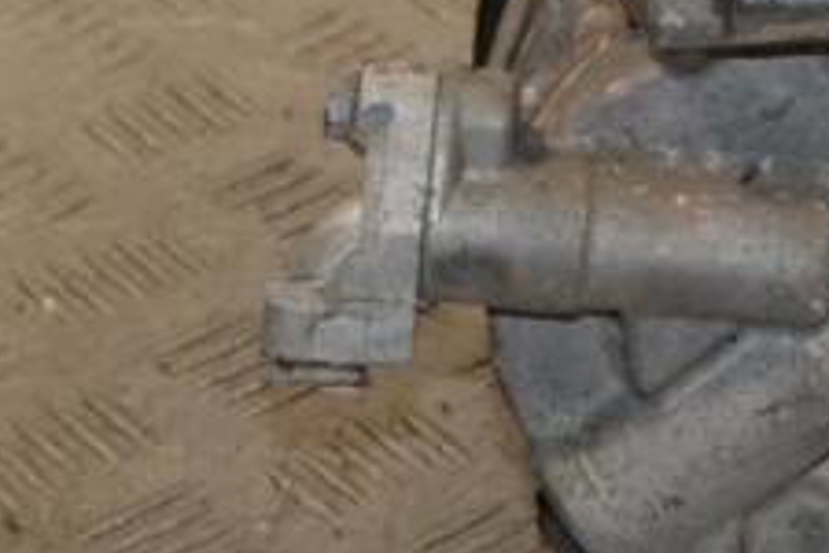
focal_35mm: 208
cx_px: 752
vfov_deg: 6.6
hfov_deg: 9.8
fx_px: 4789
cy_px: 181
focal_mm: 52
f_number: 7.1
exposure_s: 1/200
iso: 800
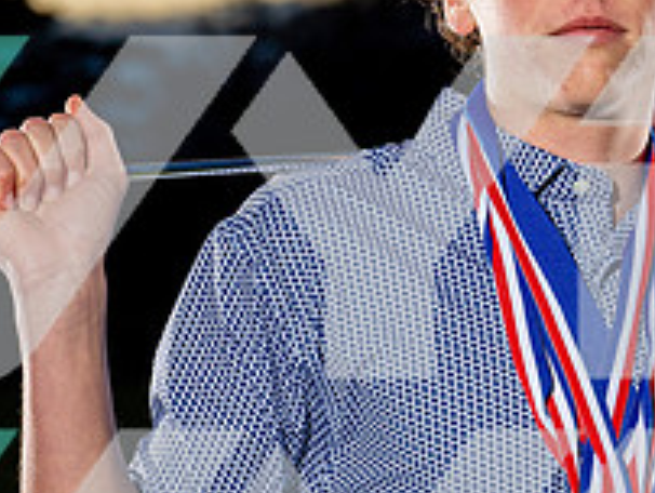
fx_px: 3656
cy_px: 209
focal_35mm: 193
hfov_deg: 10.2
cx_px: 516
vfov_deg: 7.7
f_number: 4
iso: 400
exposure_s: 1/250
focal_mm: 70
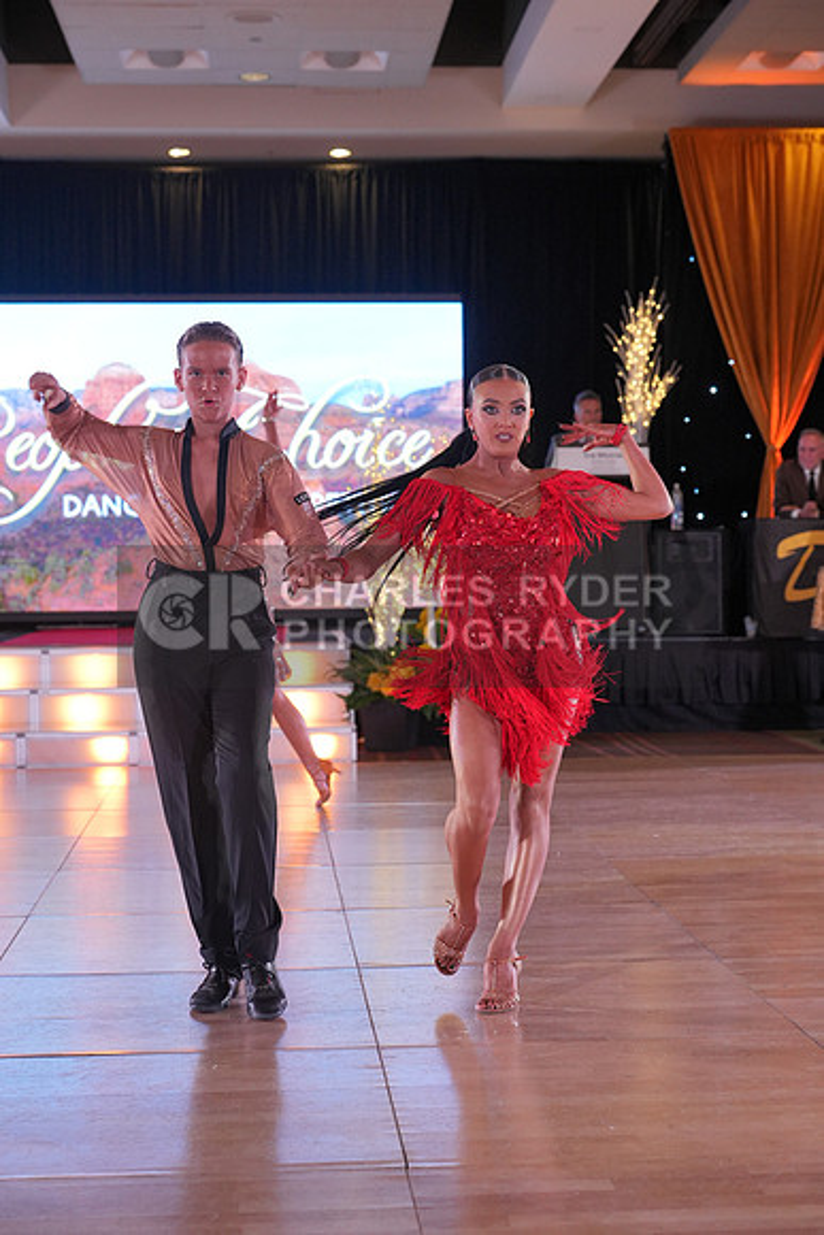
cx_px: 412
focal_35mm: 63
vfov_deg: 31.9
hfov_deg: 21.6
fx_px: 2162
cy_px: 618
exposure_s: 1/400
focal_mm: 63
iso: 2000
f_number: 4
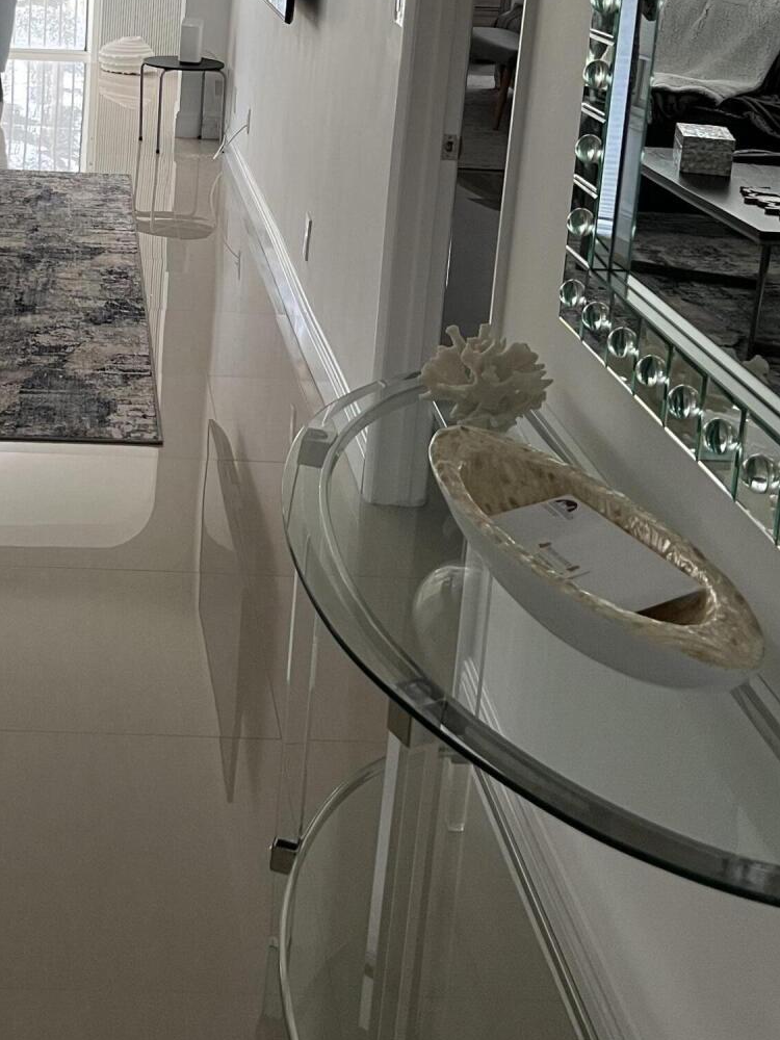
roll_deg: -2.8
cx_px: 147
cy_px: 161
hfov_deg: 27.4
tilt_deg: -11.2
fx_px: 1562
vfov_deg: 35.2
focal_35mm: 52
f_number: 1.5
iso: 125
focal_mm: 5.7
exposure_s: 1/72
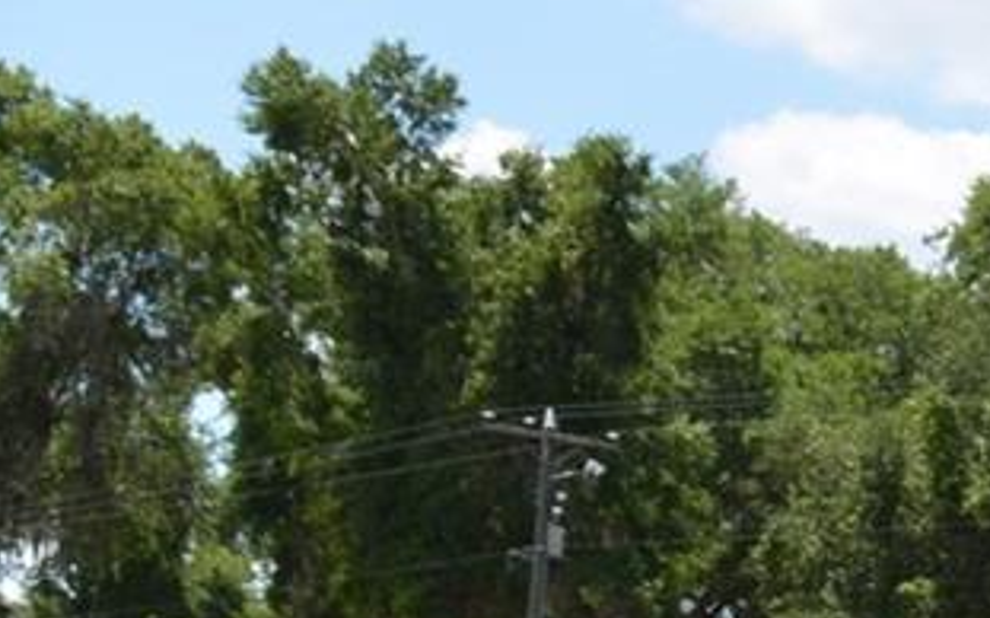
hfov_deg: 11.9
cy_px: 919
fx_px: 4234
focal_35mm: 157
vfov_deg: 8.2
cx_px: 1974
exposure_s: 1/200
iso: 100
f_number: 9
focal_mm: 20
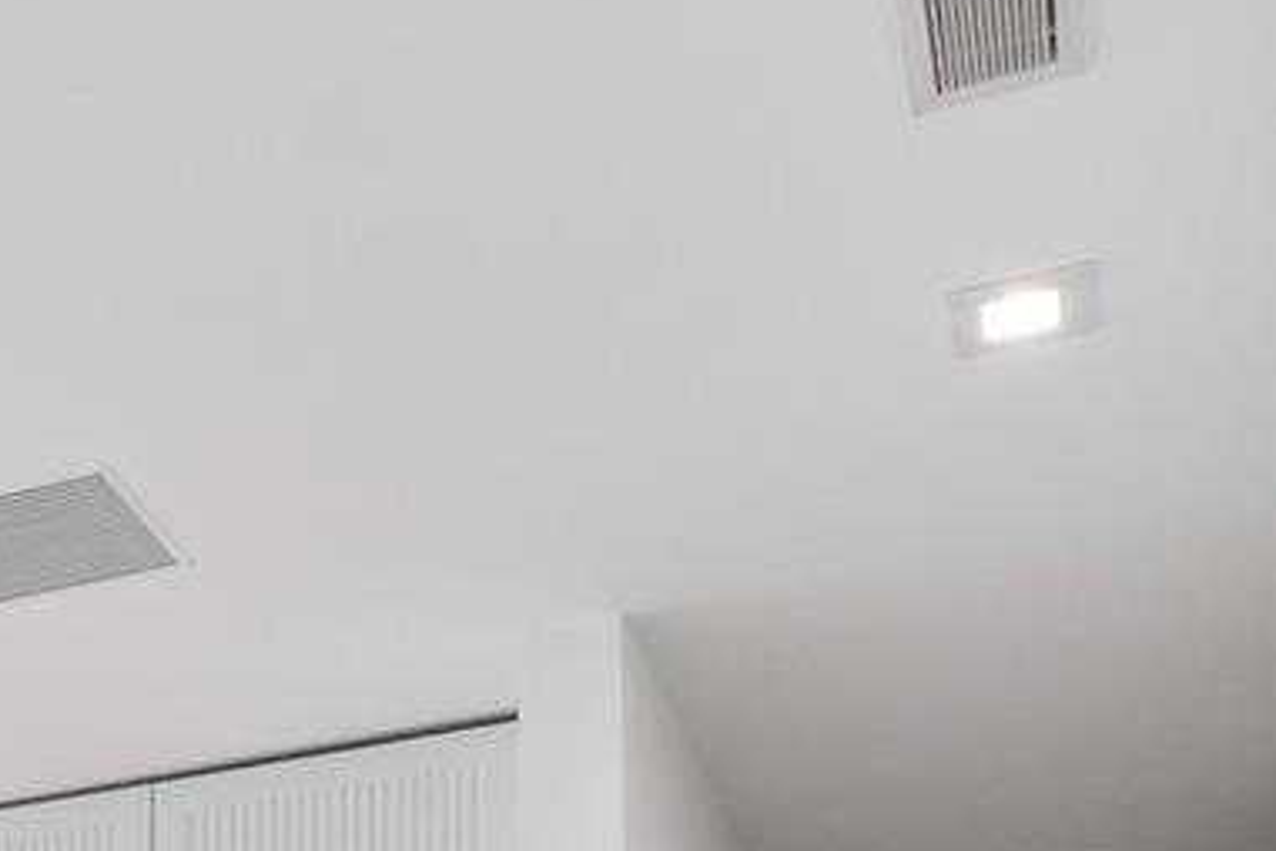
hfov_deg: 29.3
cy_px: 1571
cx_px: -67
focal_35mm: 63
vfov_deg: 17.3
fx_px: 2233
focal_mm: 10
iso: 100
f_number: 7.1
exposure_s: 1/20
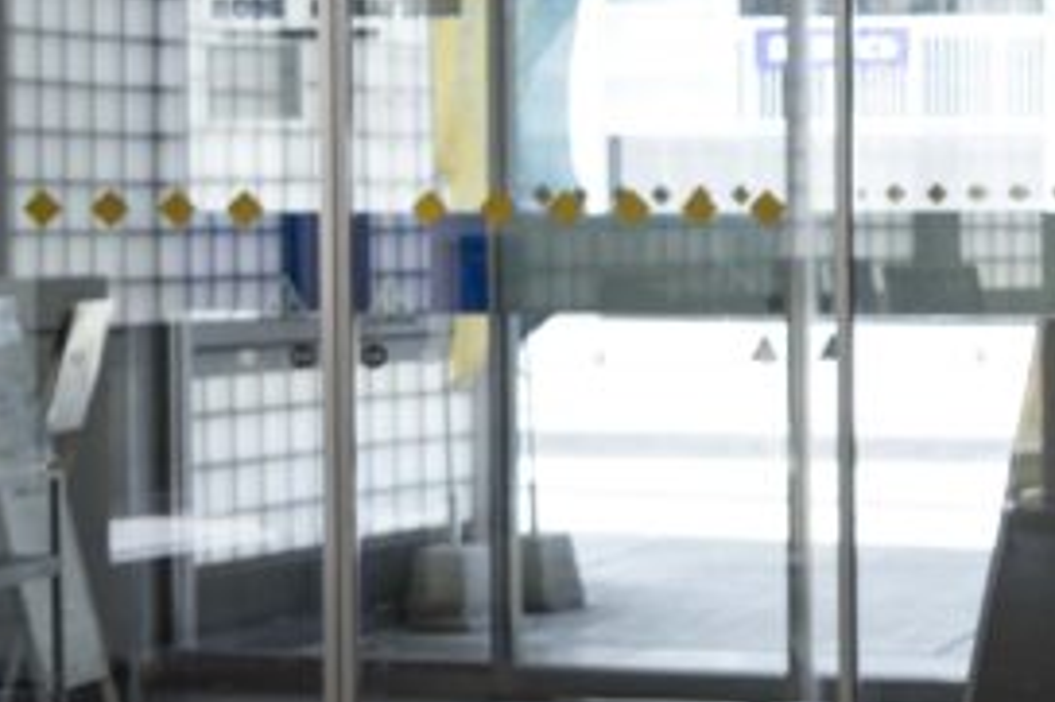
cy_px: 351
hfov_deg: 17.2
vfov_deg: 12.1
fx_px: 3309
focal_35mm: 113
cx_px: 1319
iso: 250
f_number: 4.5
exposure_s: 1/160
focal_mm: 30
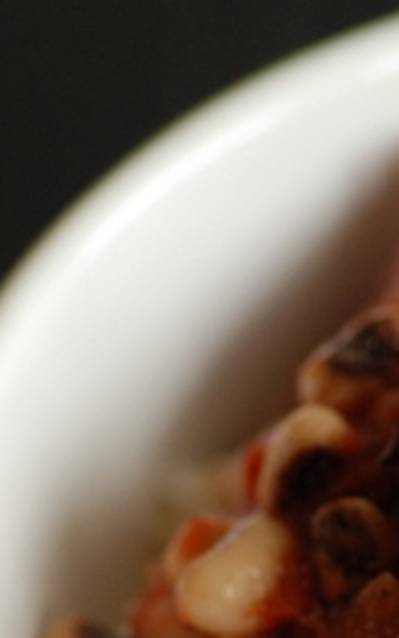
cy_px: 544
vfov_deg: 5.7
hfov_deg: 3.6
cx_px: 696
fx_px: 6364
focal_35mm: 366
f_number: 3.3
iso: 200
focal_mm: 60
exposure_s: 1/25
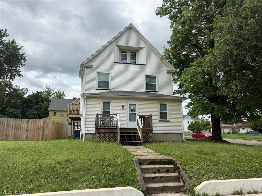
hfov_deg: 71.6
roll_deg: -0.9
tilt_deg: +10.7
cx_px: 131
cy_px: 98
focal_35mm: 24
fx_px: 182
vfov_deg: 56.8
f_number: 1.78
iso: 80
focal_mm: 6.76
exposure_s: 1/4405
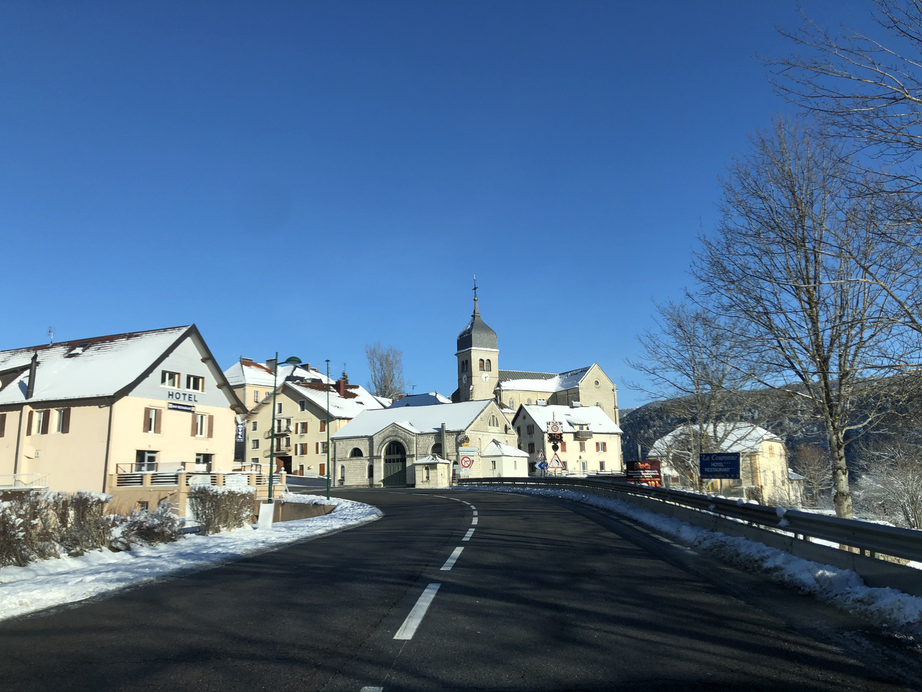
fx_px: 746
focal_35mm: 28
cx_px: 461
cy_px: 346
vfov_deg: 49.7
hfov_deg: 63.4
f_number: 1.8
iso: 20
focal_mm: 4
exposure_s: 1/1919
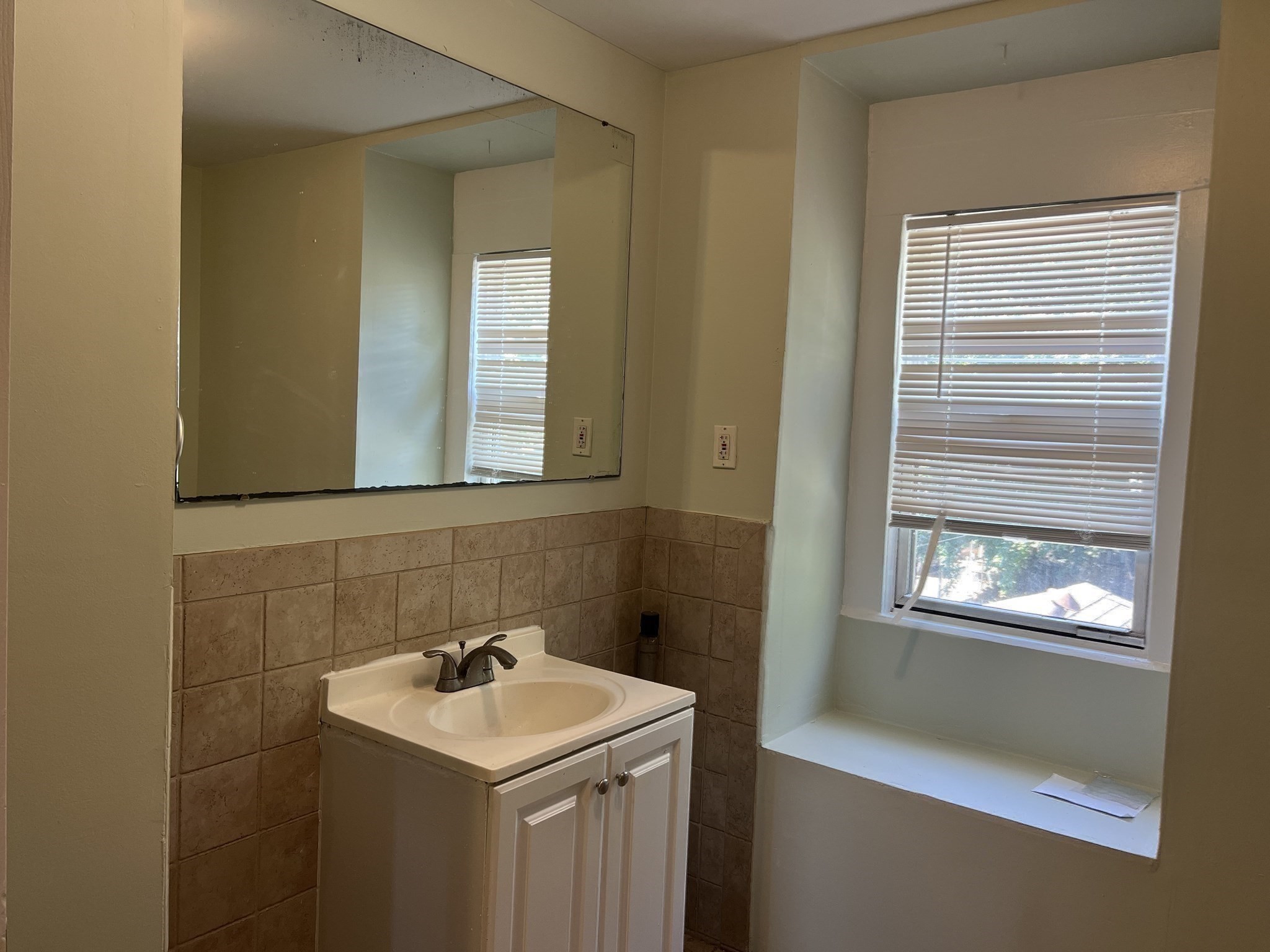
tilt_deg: -4.4
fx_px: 954
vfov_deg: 53.1
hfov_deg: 67.3
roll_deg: -2.5
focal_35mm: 26
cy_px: 476
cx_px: 635
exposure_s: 1/60
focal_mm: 5.7
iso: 80
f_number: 1.5
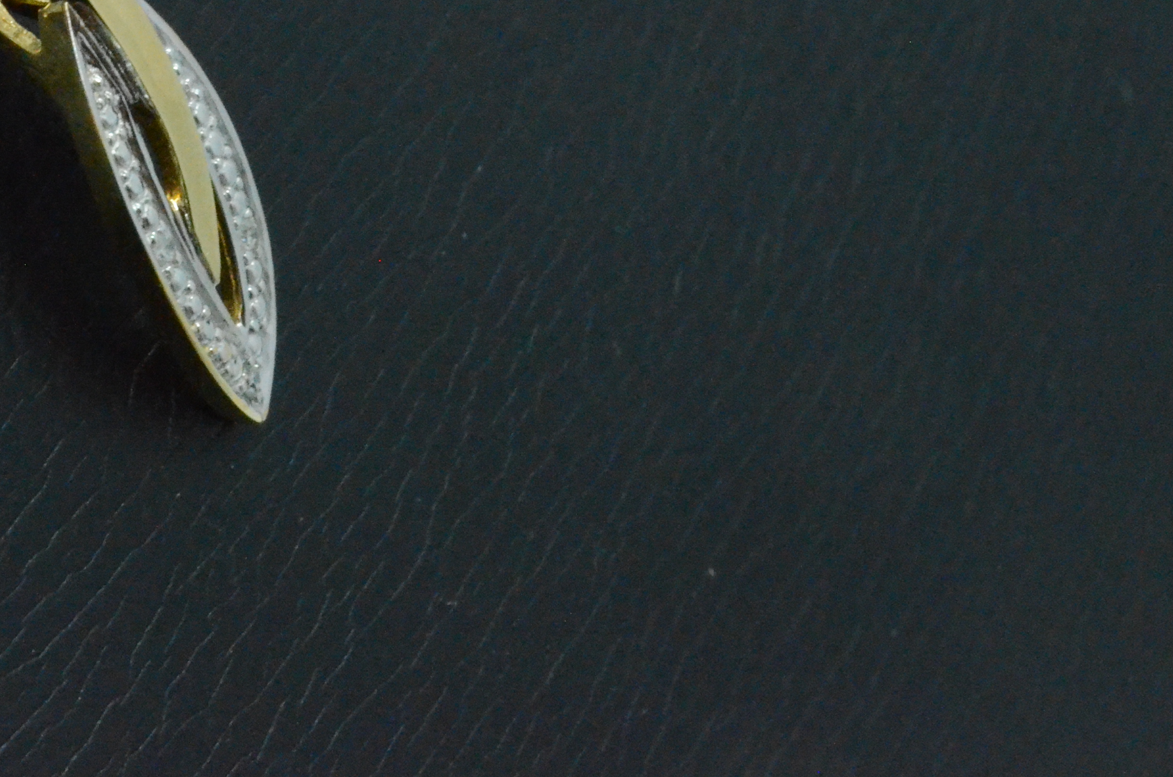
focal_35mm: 121
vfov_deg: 11.2
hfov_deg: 16.7
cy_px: 19
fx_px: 3935
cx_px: 56
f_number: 25
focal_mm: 40
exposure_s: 1/160
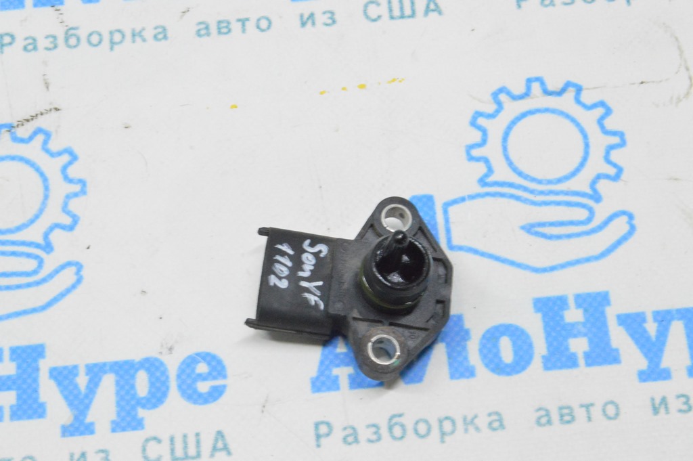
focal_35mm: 82
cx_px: 346
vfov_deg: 16.5
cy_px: 230
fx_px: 1587
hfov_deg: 24.6
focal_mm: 55
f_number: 20
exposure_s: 1/15
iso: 6400
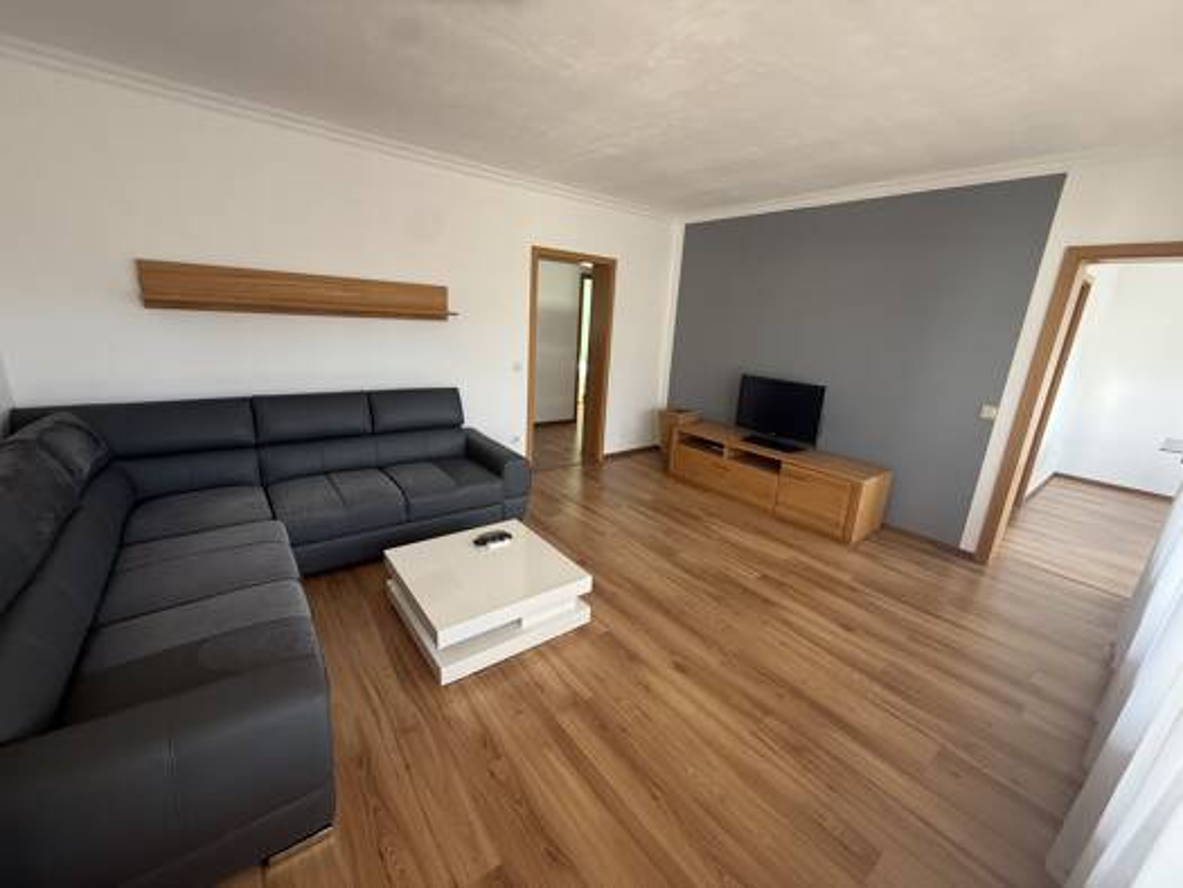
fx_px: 479
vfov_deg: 85.7
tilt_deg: -14.7
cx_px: 592
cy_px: 444
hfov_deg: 102.1
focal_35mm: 14
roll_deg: -3.3
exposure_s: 1/99
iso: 160
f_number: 2.2
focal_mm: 2.22
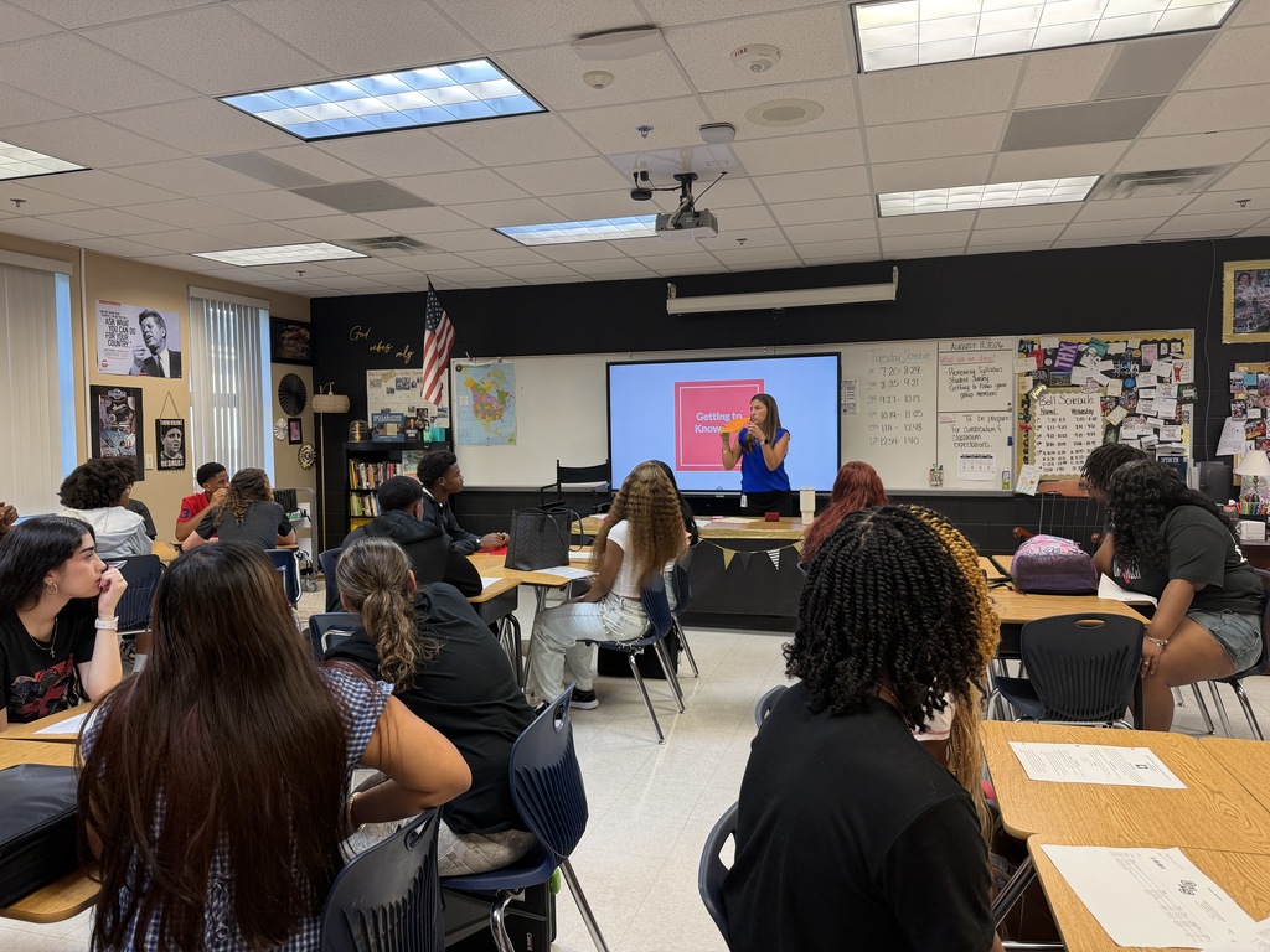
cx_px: 635
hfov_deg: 71.6
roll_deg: +0.9
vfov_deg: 56.8
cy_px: 476
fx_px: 881
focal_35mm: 24
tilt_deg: -3.1
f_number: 1.78
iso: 200
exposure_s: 1/120
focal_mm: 6.76
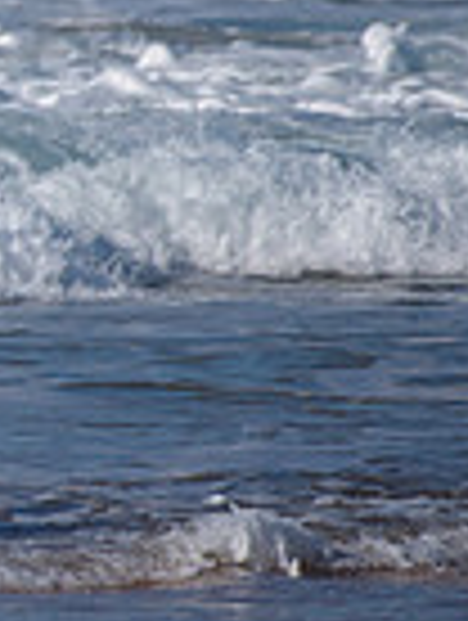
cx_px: -616
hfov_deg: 0.7
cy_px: 169
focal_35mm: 2019
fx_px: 36283
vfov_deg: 1.0
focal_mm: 500
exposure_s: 1/2000
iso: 140
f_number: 5.6
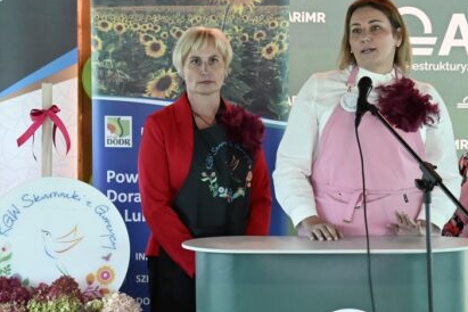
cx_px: 303
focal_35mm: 111
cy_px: 179
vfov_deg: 12.3
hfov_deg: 18.4
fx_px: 1443
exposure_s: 1/125
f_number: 2.8
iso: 3200
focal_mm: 51
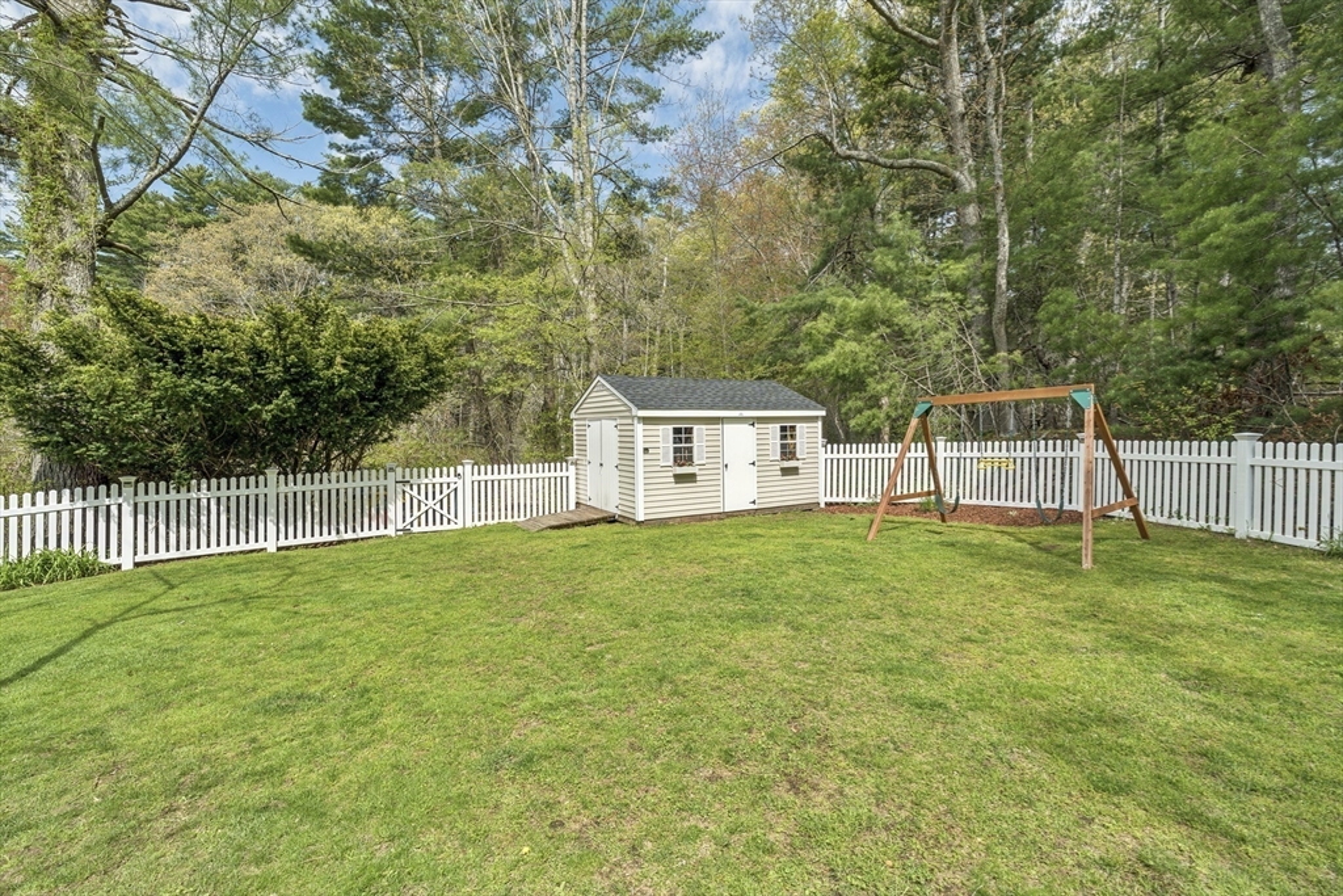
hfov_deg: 96.7
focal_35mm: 16
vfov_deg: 73.8
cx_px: 672
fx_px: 597
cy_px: 448
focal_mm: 16
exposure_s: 1/80
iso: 100
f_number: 8
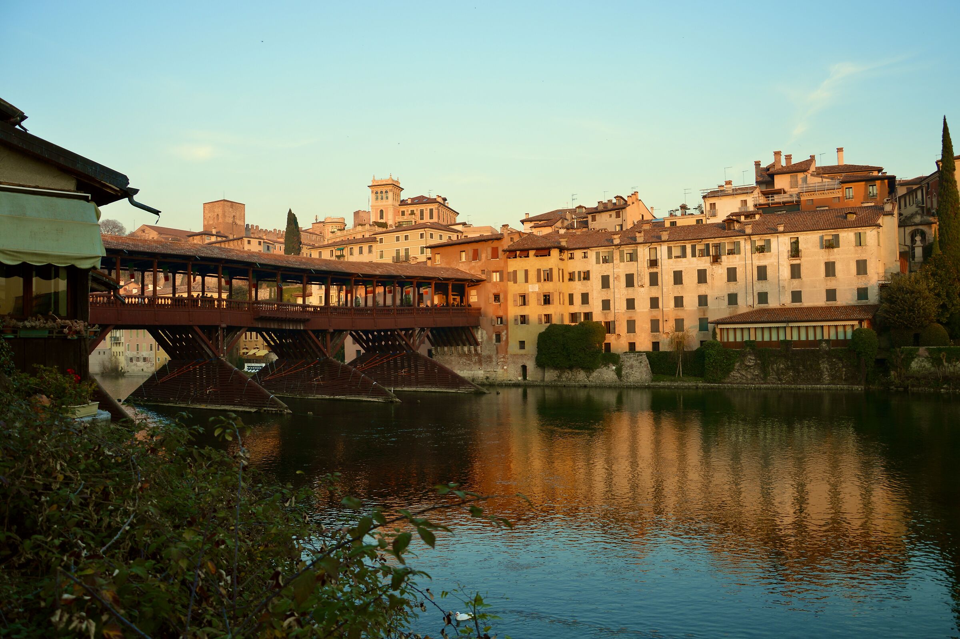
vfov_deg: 47.9
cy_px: 320
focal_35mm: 27
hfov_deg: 67.4
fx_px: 719
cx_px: 480
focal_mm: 18
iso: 100
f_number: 5
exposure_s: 1/80
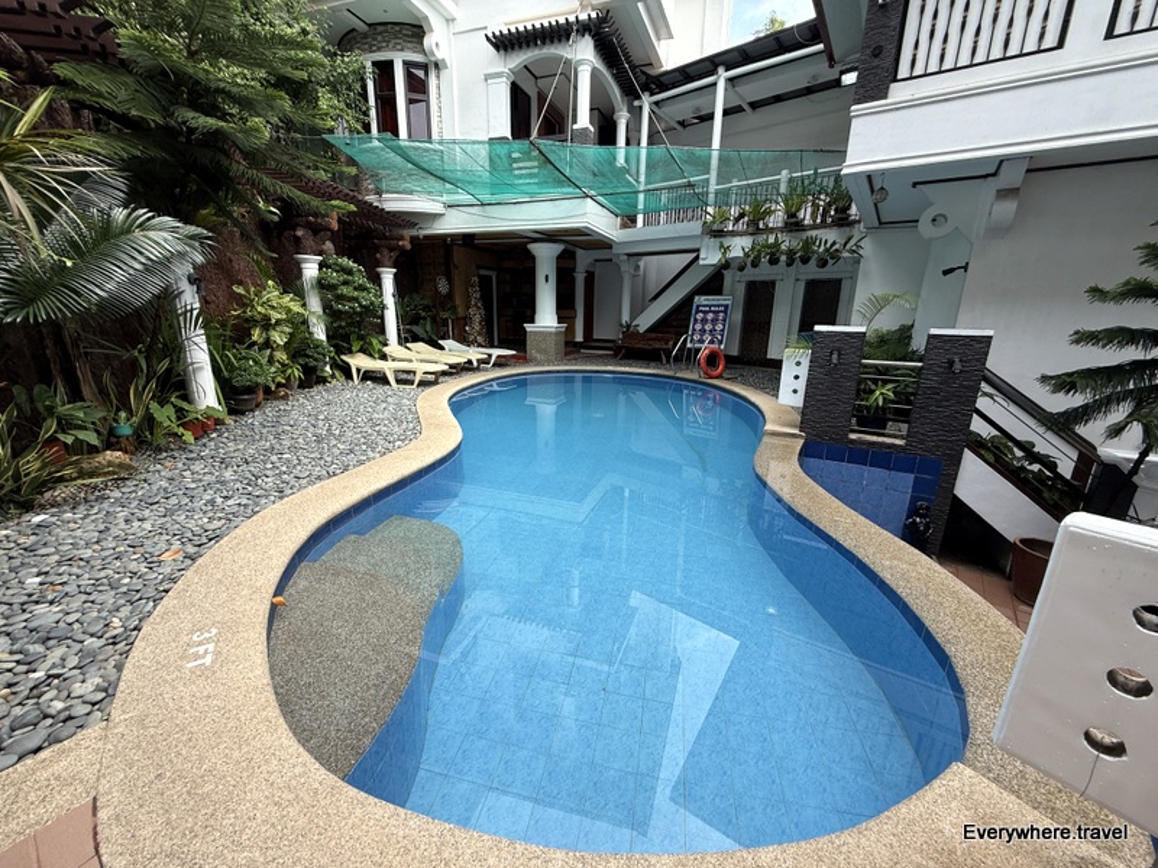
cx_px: 579
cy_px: 434
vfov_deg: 85.7
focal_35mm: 14
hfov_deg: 102.1
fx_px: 468
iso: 50
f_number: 2.2
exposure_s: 1/175
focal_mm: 2.22
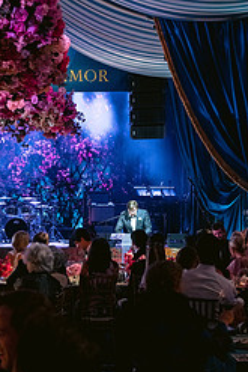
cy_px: 175
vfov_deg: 22.4
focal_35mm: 91
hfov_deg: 15.0
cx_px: 89
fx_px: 939
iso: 3200
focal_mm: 50
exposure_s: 1/30
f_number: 5
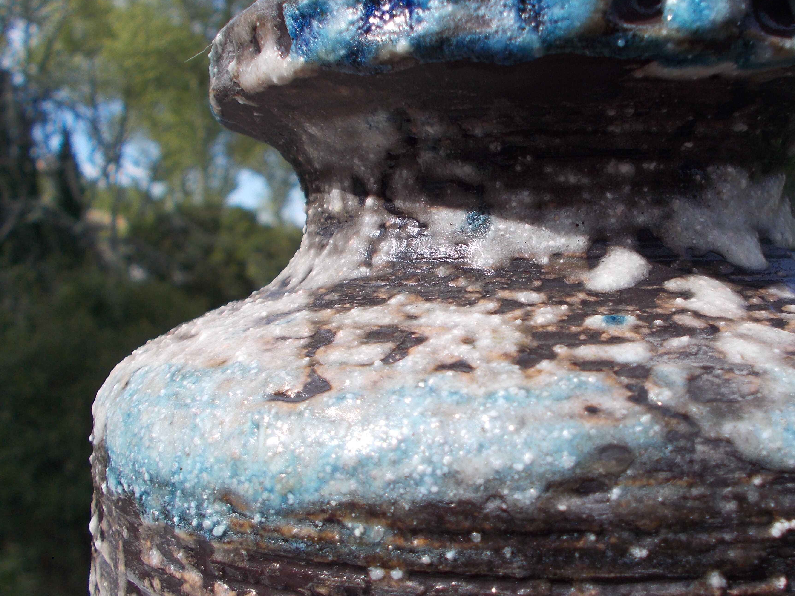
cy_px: 321
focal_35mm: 40
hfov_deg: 46.4
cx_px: 490
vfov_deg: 35.9
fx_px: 919
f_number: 8.6
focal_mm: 5.3
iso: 80
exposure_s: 1/80
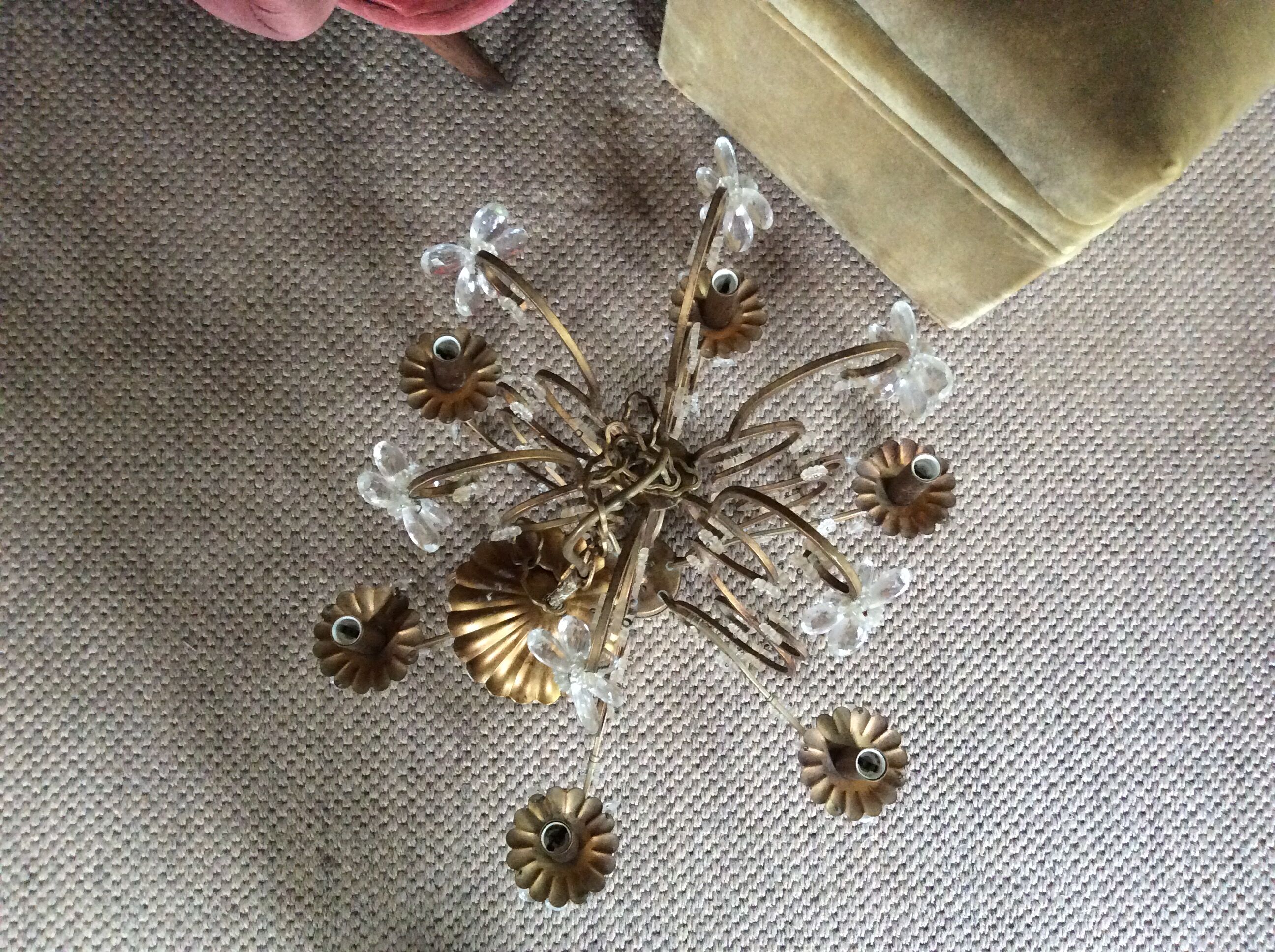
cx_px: 638
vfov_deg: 44.1
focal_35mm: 32
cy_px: 476
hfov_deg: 56.9
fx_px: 1177
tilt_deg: -83.3
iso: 250
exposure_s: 1/25
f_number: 2.4
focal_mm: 3.3
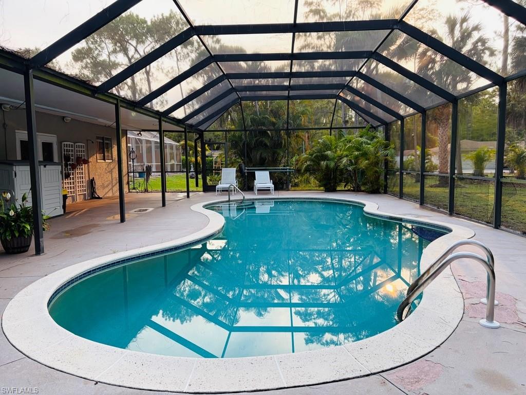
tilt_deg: -4.5
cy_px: 198
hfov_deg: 67.3
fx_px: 395
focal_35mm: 26
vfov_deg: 53.1
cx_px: 263
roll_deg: +0.6
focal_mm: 5.96
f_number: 1.6
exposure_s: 1/496
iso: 64
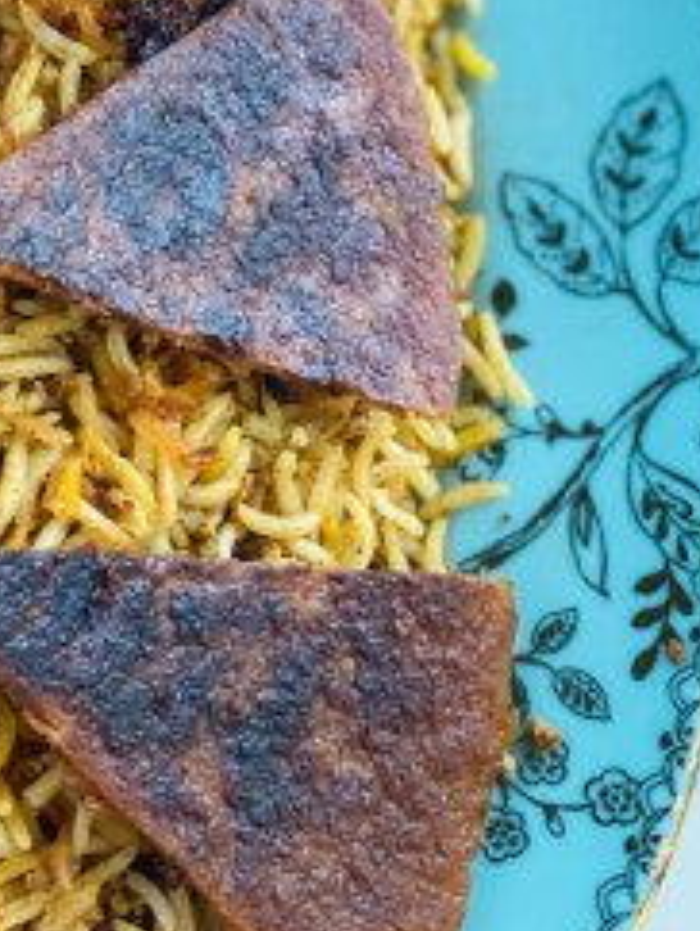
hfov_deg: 14.3
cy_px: 142
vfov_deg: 18.8
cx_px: 146
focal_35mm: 103
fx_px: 2772
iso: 200
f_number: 2
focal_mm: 6
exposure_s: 1/120
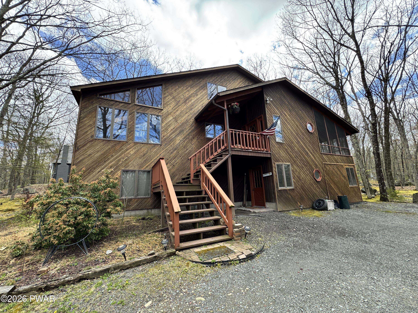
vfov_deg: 85.7
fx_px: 169
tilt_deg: +12.3
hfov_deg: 102.1
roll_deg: +2.6
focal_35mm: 14
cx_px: 209
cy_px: 156
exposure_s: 1/208
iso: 40
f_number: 2.2
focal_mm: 2.22
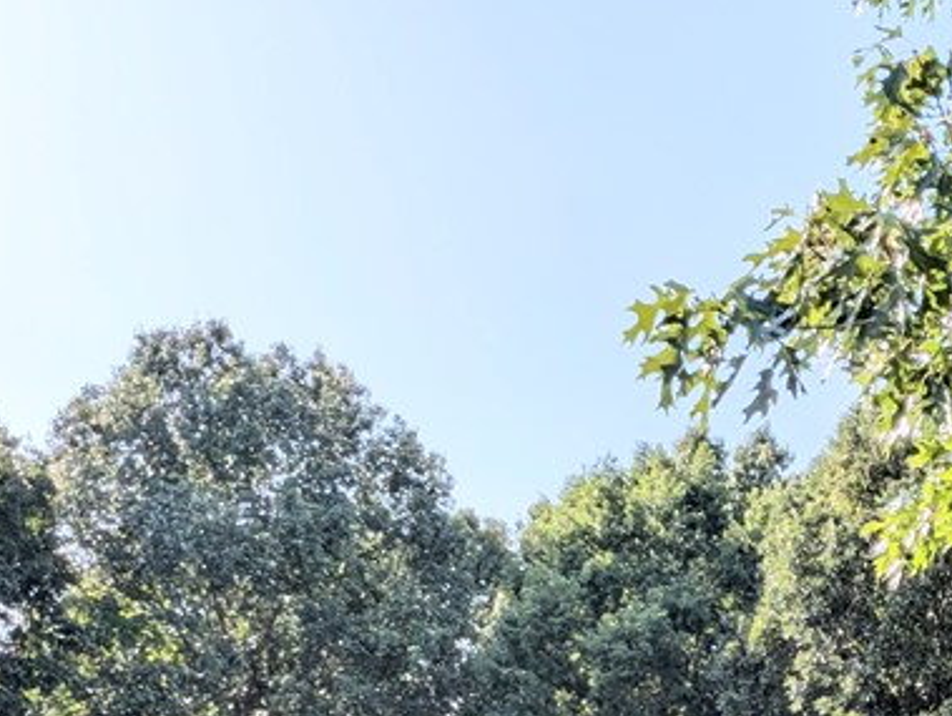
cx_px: 710
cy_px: 819
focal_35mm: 35
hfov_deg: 50.5
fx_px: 963
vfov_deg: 34.3
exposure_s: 1/1942
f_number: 2.2
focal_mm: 1.95
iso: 40
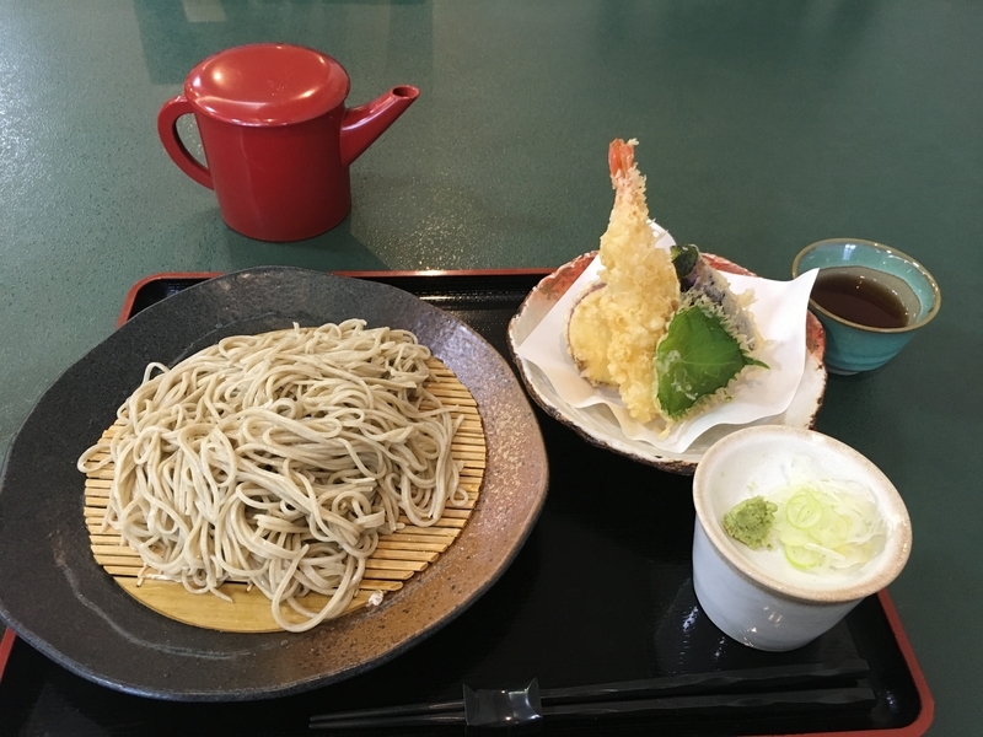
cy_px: 368
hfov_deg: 61.7
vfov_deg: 48.2
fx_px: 824
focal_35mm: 29
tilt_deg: -46.5
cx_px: 492
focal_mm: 4.15
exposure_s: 1/30
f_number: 2.2
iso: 125
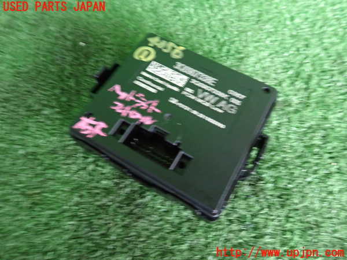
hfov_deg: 69.4
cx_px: 174
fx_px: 251
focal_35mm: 25
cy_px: 130
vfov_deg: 54.9
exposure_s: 1/30
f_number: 2
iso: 640
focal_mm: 4.5
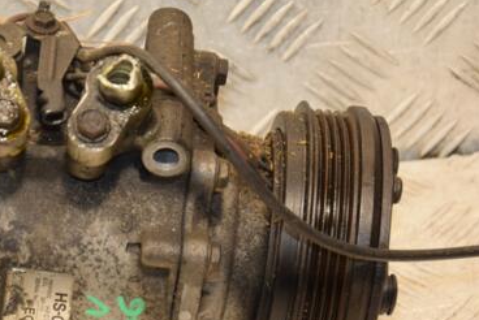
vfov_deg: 8.0
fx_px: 2277
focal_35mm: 171
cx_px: 115
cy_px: 245
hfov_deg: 12.0
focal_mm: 70
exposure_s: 1/125
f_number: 5.3
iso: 800
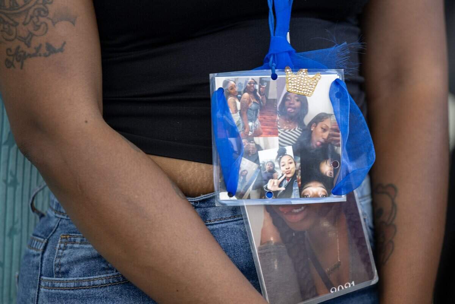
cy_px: 152
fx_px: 2528
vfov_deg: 6.9
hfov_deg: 10.3
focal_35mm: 200
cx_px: 228
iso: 160
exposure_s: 1/250
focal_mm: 200
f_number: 2.8
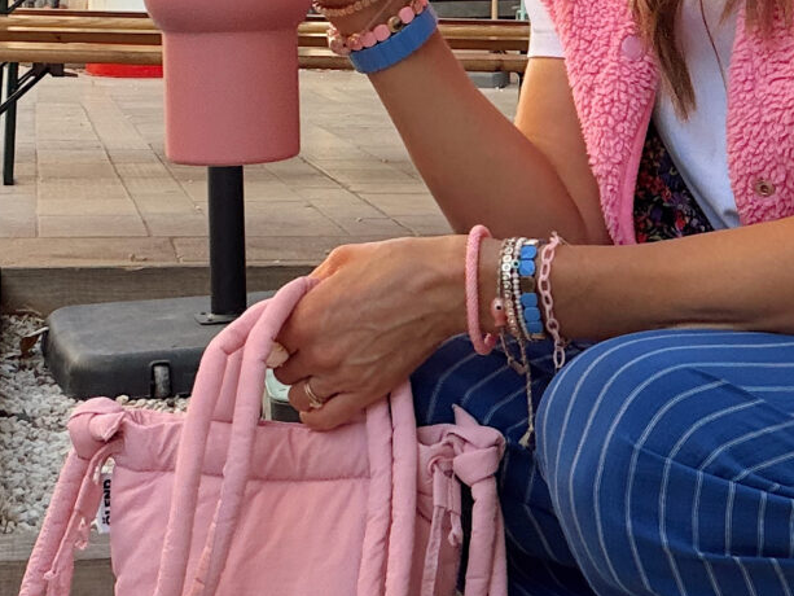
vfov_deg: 15.4
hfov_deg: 20.3
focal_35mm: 94
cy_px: -1
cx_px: 764
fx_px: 2157
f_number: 1.9
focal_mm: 2.71
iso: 32
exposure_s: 1/254
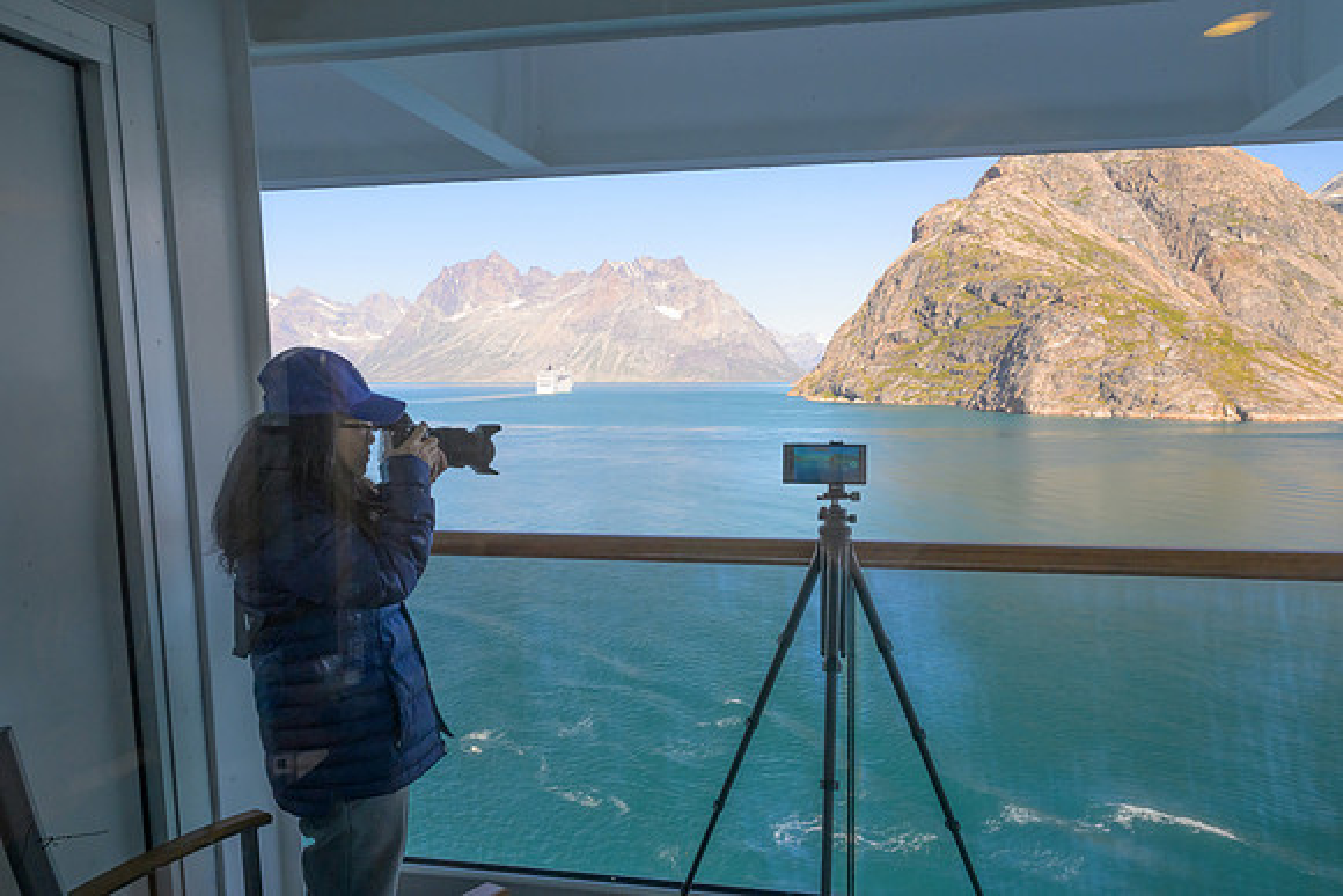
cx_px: 672
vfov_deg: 47.9
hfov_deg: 67.4
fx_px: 1008
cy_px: 448
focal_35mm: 27
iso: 900
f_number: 11
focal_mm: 25
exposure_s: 1/100
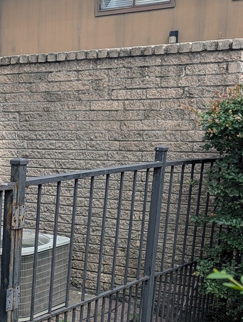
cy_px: 268
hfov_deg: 19.7
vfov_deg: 26.4
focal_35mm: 72
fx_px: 672
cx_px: -19
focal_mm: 6.9
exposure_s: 1/848
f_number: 1.68
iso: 18
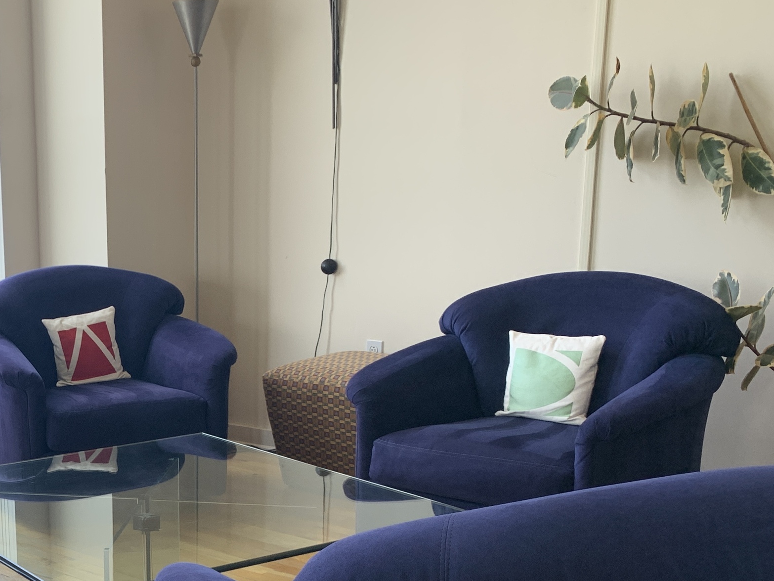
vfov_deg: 28.0
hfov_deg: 35.0
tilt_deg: -15.2
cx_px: 59
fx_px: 1141
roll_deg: +2.2
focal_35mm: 51
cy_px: 458
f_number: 1.8
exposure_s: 1/121
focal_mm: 4.25
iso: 32
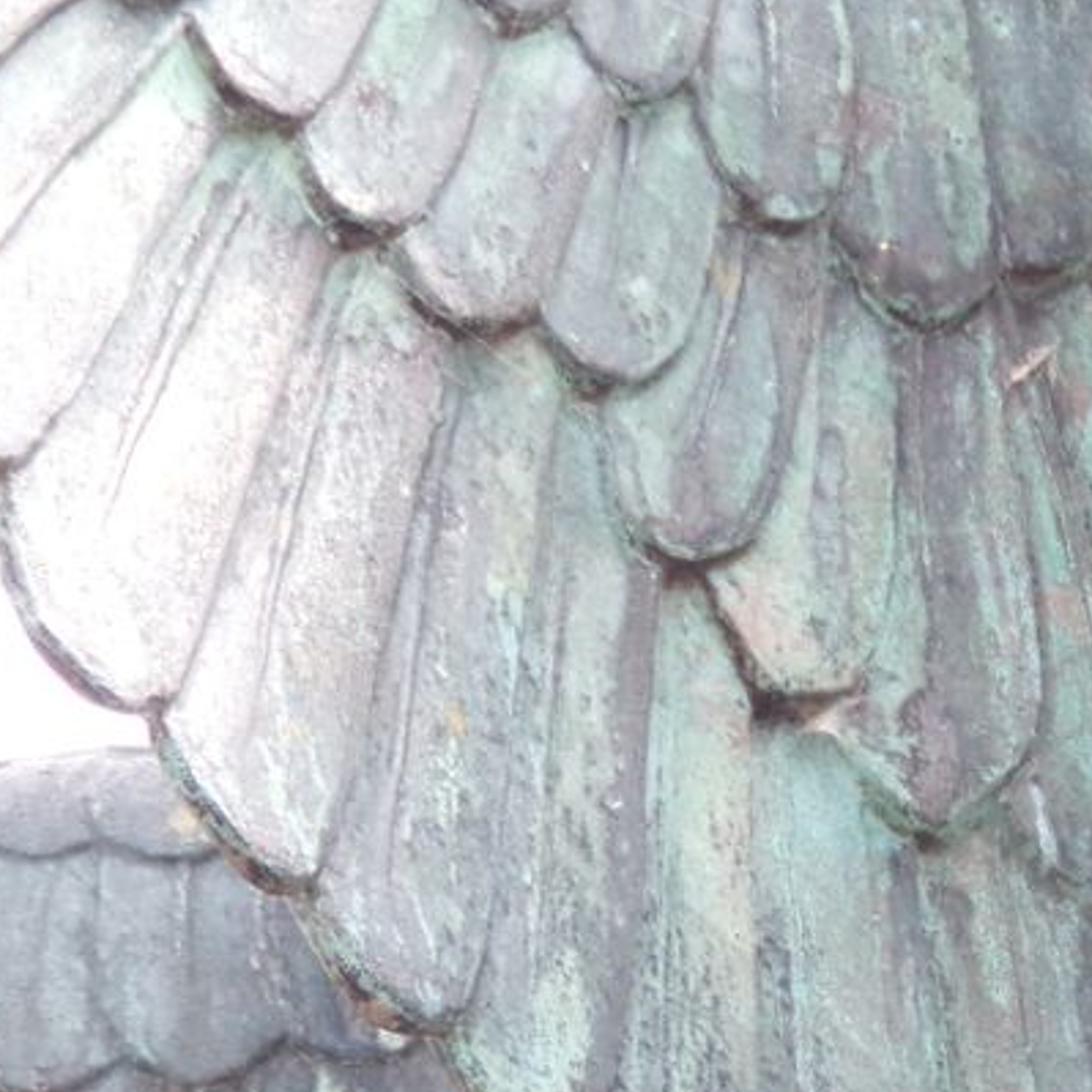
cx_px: 794
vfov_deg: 0.9
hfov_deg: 0.9
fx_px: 72737
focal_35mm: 2038
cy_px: 1218
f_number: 6.5
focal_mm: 129
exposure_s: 1/100
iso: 200
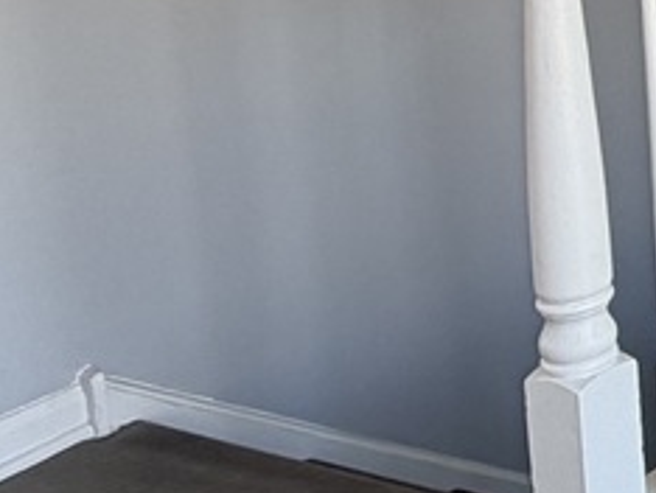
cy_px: -199
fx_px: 1631
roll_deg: +0.4
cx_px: 1475
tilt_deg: -7.8
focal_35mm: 86
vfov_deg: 16.0
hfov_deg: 15.5
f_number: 2.2
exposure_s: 1/121
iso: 64
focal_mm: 2.22
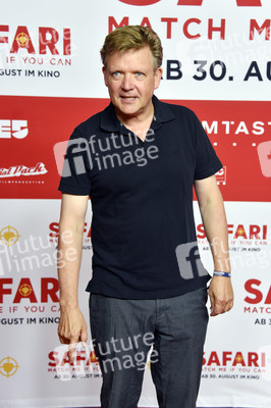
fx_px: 735
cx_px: 136
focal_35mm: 65
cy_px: 204
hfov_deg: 20.9
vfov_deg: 31.0
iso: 500
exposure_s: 1/125
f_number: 5
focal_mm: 65
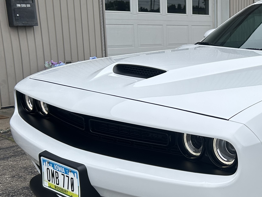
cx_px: 258
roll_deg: -0.9
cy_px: 123
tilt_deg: -12.6
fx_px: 462
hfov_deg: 29.7
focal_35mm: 61
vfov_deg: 24.0
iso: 50
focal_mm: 5.7
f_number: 1.5
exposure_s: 1/1934
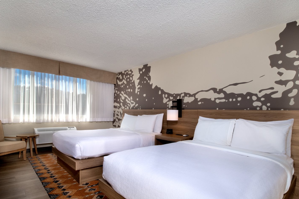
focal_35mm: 19
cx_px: 137
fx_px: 158
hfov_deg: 86.7
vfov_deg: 64.0
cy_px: 119
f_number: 22
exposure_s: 1/100
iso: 400
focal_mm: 15
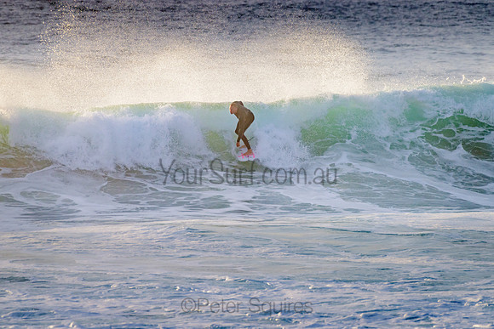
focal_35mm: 613
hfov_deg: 3.4
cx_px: 248
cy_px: 127
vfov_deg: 2.2
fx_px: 8411
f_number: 5.6
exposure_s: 1/2000
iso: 360
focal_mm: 500
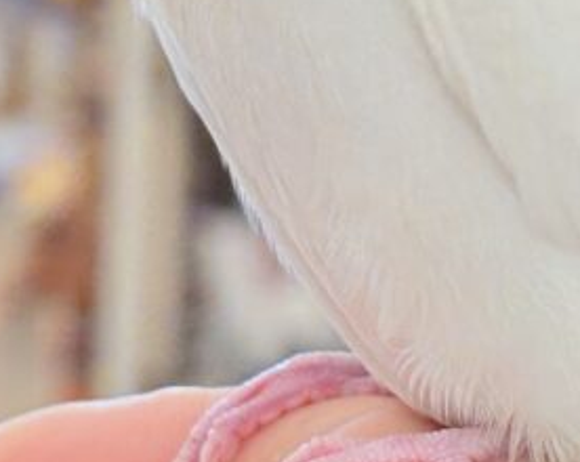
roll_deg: -2.3
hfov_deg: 8.6
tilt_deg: -5.2
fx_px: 3788
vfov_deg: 7.0
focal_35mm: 221
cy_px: 76
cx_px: 765
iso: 50
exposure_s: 1/100
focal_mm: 5.96
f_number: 1.6
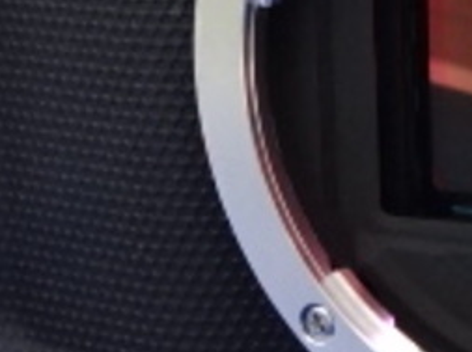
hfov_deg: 16.9
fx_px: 1552
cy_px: 56
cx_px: 485
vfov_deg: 12.9
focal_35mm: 114
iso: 500
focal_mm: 4.1
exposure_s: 1/30
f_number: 3.5
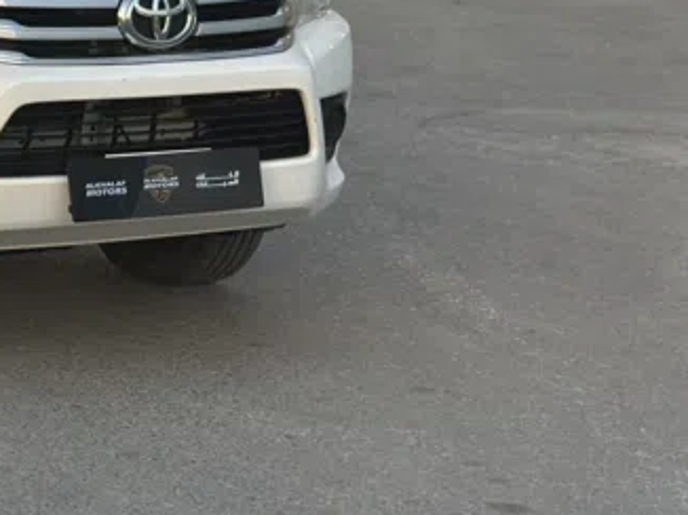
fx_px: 2999
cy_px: -247
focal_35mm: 151
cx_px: -300
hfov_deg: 12.5
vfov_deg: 9.5
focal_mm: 6.86
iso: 80
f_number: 1.78
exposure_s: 1/484
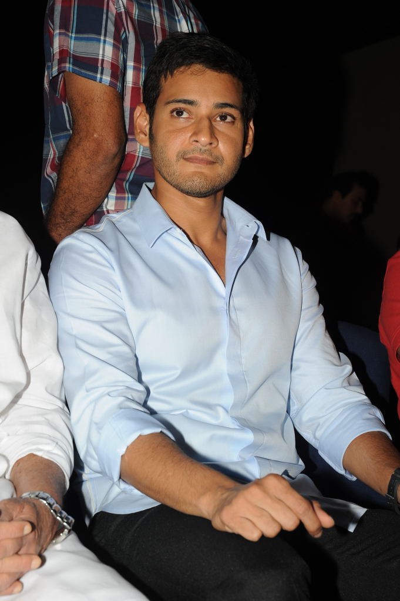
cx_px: 200
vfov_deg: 26.0
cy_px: 300
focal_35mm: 78
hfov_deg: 17.5
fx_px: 1302
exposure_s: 1/125
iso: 200
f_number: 10
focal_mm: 78
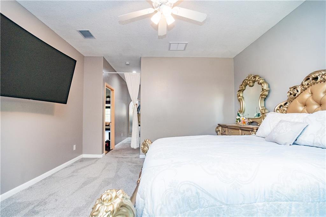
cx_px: 163
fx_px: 154
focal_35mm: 17
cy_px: 108
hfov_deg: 93.3
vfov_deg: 70.4
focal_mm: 17
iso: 1600
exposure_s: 1/200
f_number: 5.6
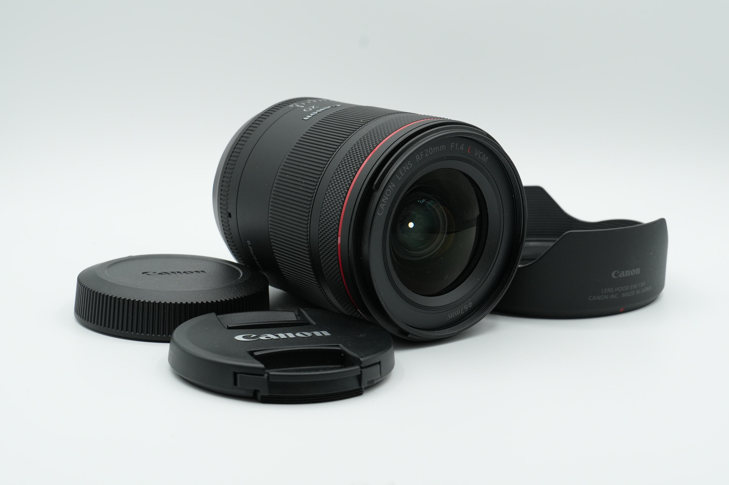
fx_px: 1123
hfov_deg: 36.0
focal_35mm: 56
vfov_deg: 24.4
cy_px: 242
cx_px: 364
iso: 250
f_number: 10
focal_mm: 37
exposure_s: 1/60
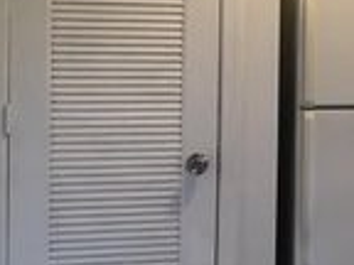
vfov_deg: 14.5
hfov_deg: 18.0
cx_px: 482
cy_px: 31
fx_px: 1033
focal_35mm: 101
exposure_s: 1/30
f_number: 2.2
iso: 40
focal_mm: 4.15
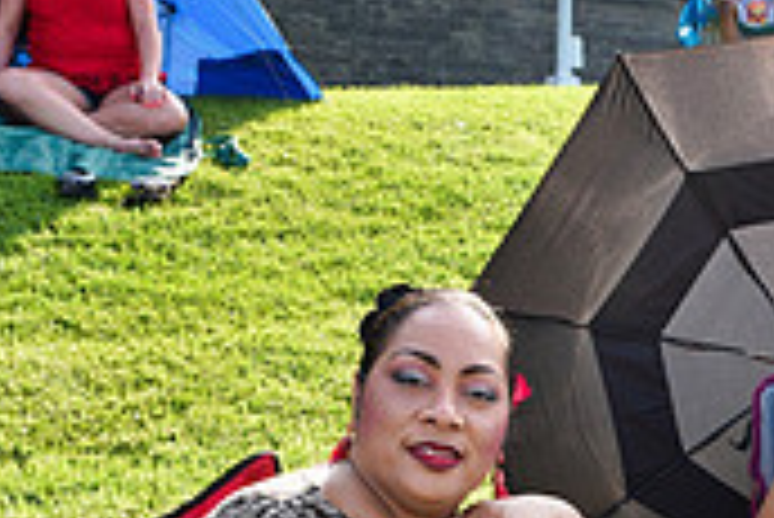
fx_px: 2109
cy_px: 723
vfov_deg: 13.4
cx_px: 972
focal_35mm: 98
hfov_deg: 19.4
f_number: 6.3
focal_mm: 29
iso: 200
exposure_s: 1/160
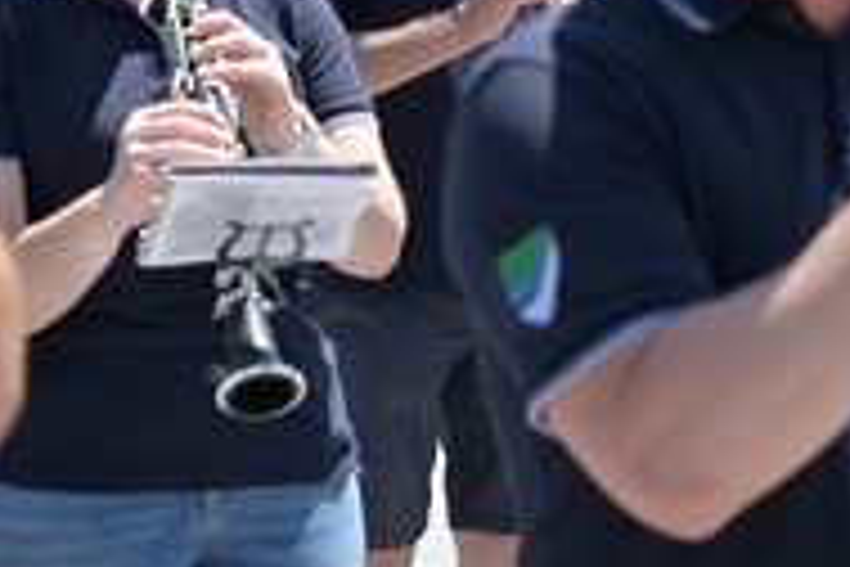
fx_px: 3494
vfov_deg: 9.2
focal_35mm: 148
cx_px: 252
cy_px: -76
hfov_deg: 13.8
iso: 360
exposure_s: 1/2500
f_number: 4
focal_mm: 62
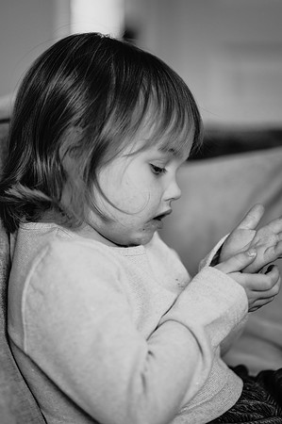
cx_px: 141
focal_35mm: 85
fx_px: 1001
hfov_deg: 16.0
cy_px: 212
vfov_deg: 23.9
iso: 200
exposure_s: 1/160
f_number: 1.8
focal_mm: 85
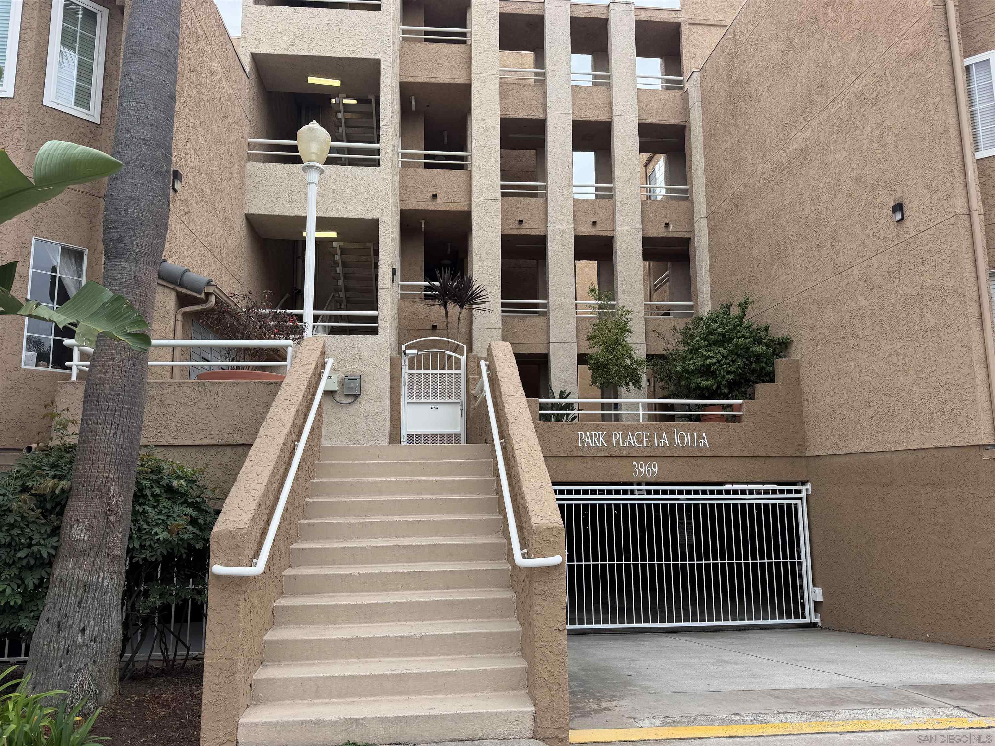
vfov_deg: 56.8
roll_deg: +0.3
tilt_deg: +9.6
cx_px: 498
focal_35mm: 24
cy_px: 373
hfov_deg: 71.6
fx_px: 690
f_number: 1.78
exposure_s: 1/617
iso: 80
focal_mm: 6.76
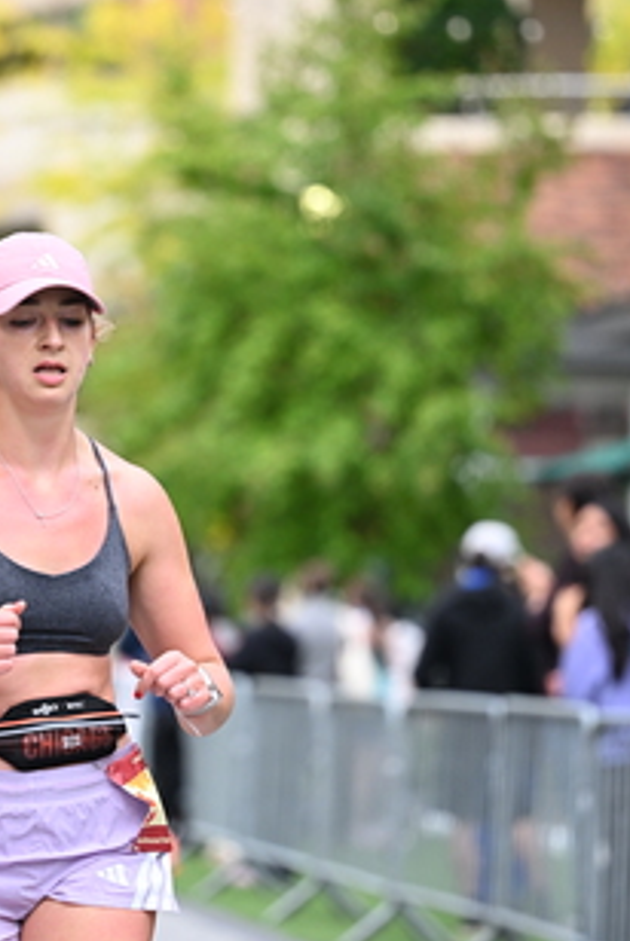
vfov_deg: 9.2
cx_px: 124
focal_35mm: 223
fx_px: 5840
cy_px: 449
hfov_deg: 6.2
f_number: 2.8
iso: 1000
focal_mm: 125
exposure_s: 1/2000
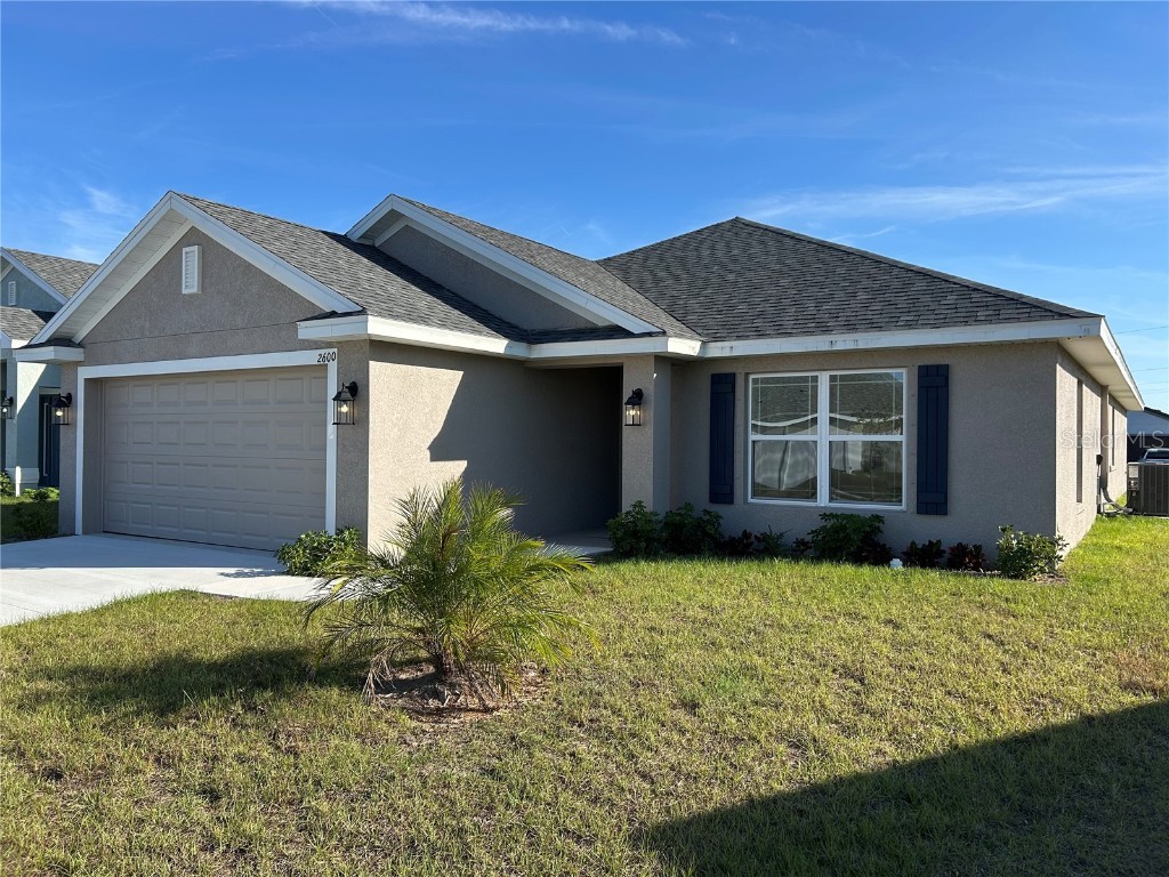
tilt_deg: -0.5
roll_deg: -0.9
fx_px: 878
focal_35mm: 26
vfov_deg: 53.1
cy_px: 438
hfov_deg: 67.3
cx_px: 584
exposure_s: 1/2841
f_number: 1.5
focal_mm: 5.7
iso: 50
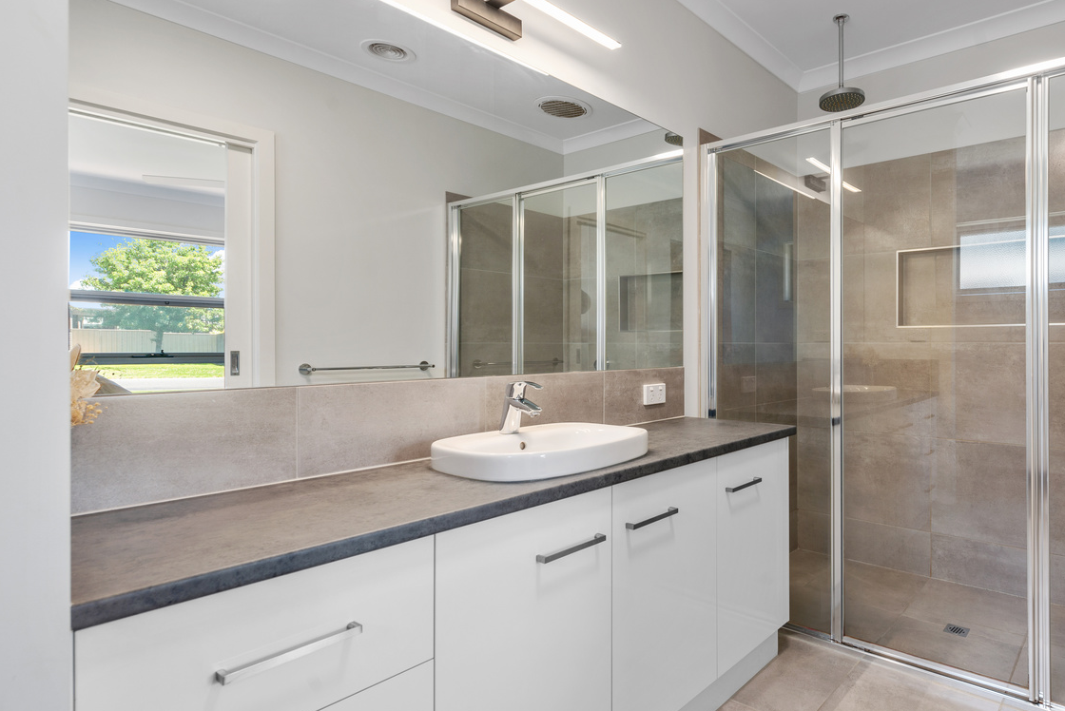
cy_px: 350
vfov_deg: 62.0
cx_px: 726
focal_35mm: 20
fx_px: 592
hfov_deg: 80.6
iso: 125
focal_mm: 14
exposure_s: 1/3
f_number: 8
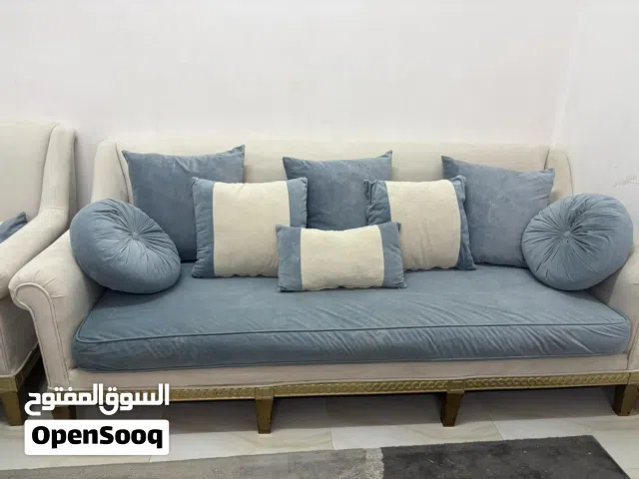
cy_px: 240
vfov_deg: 53.1
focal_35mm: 26
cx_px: 320
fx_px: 480
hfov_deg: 67.3
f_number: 1.6
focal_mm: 5.96
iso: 160
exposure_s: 1/50
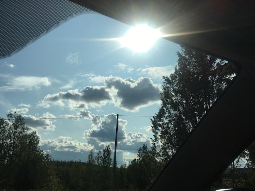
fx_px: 228
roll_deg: +1.2
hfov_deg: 58.3
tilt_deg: +19.1
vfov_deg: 45.4
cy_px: 100
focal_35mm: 31
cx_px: 132
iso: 25
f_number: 2.2
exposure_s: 1/7692
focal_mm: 4.15
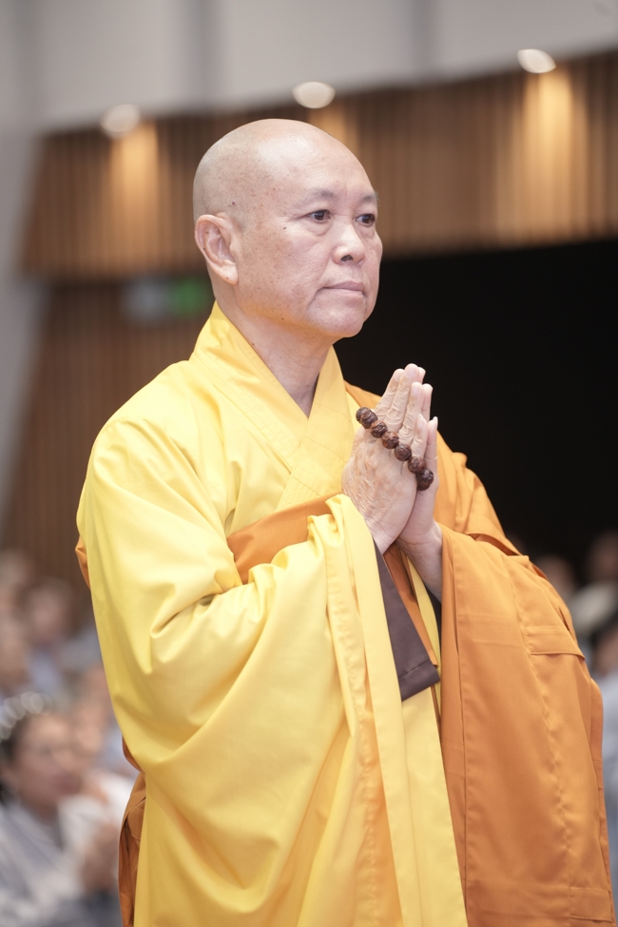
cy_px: 464
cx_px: 309
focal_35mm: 132
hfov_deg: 10.4
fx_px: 3399
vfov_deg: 15.5
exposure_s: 1/125
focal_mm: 132
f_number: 2.8
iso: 1600
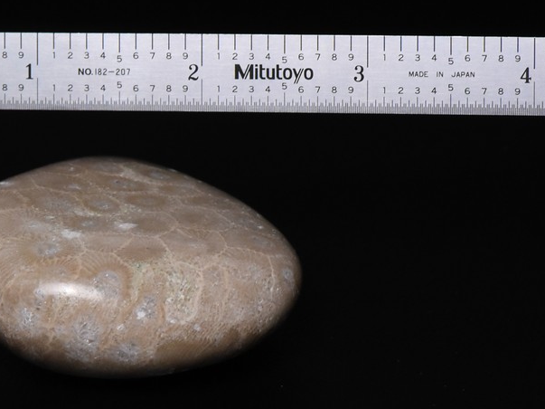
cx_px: 52
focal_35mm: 201
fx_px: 3164
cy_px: 285
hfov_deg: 9.8
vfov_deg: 7.4
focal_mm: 105
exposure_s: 1/60
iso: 5000
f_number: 14
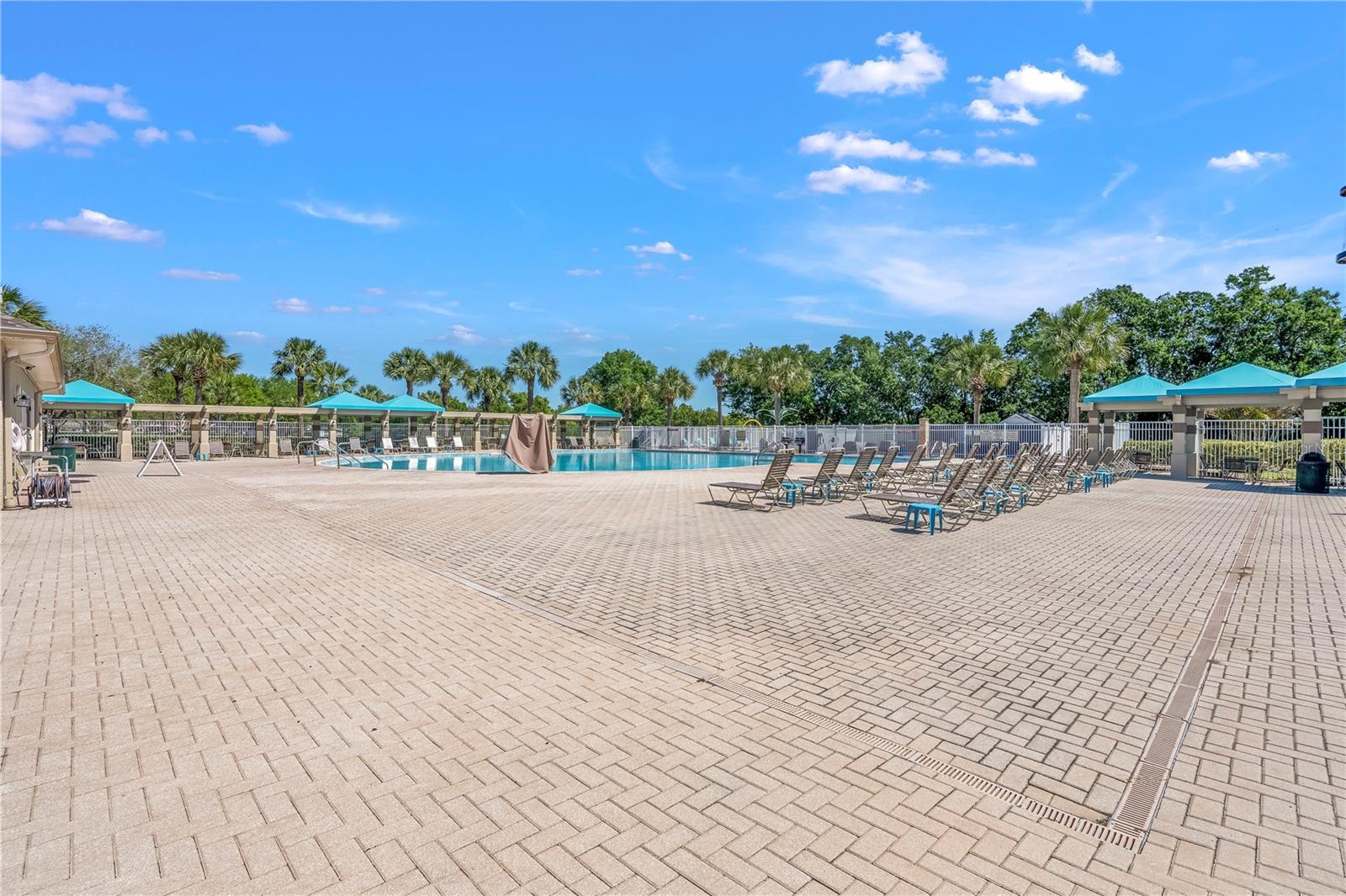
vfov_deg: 73.7
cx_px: 673
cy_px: 448
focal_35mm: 16
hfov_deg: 96.7
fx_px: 598
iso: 400
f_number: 8
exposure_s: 1/8000
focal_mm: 16
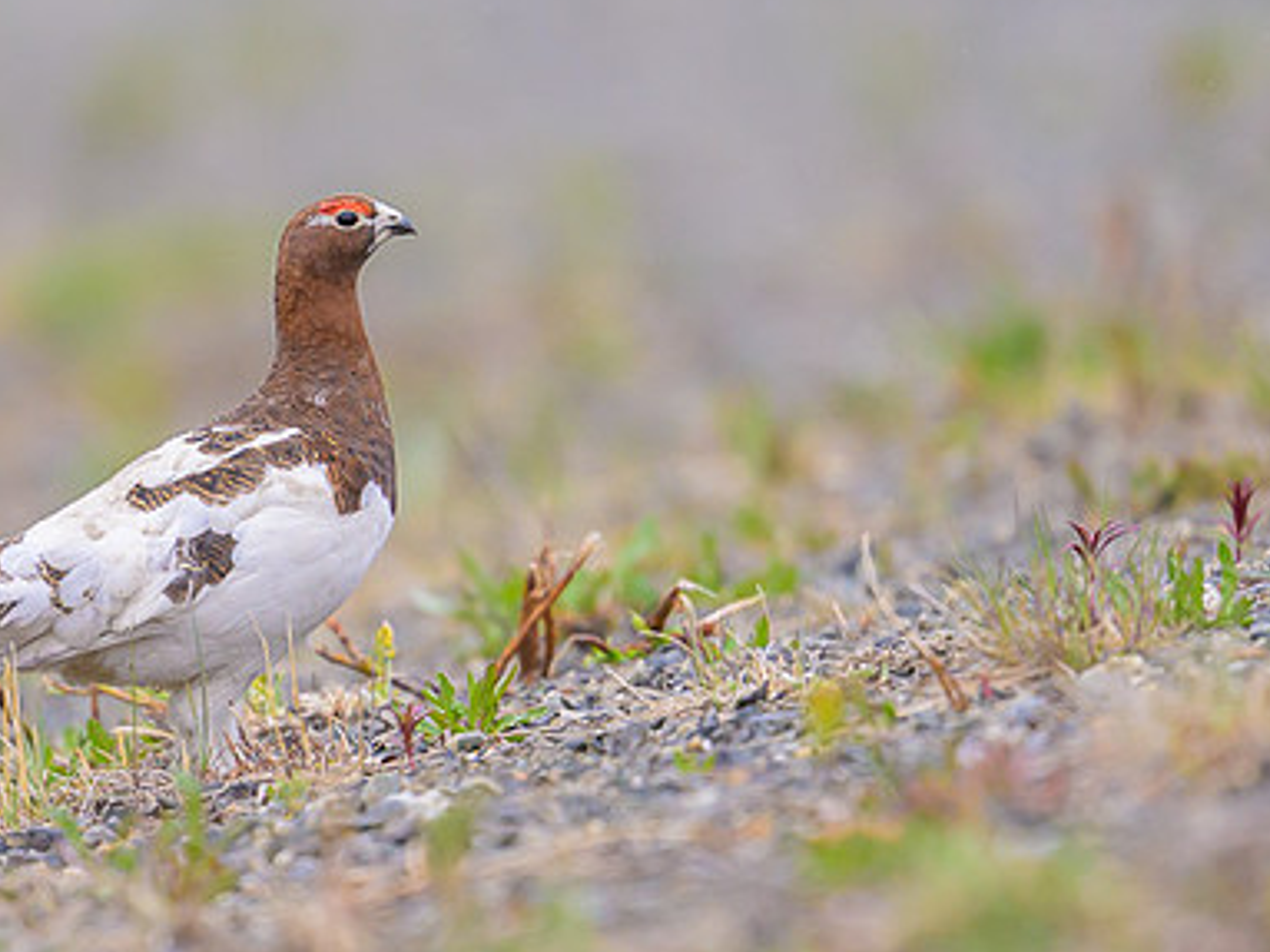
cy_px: 321
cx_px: 424
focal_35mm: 1478
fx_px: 54208
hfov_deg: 1.3
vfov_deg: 1.0
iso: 800
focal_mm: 560
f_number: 4
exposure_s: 1/1600
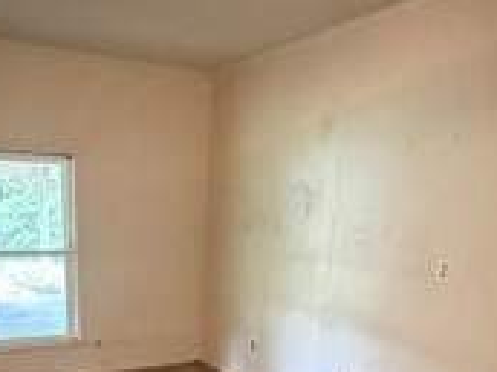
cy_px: 375
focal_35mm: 39
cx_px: 194
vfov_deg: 33.6
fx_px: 560
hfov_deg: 47.5
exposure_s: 1/40
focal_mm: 2.22
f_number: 2.2
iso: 1000
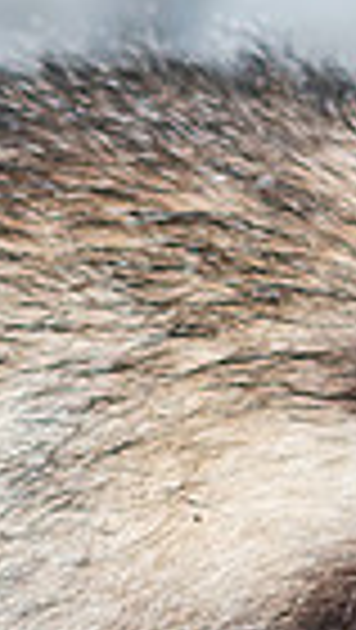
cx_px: 884
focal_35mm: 527
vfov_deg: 4.1
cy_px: 651
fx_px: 8823
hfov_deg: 2.3
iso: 400
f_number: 1.8
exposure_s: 1/160
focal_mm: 45
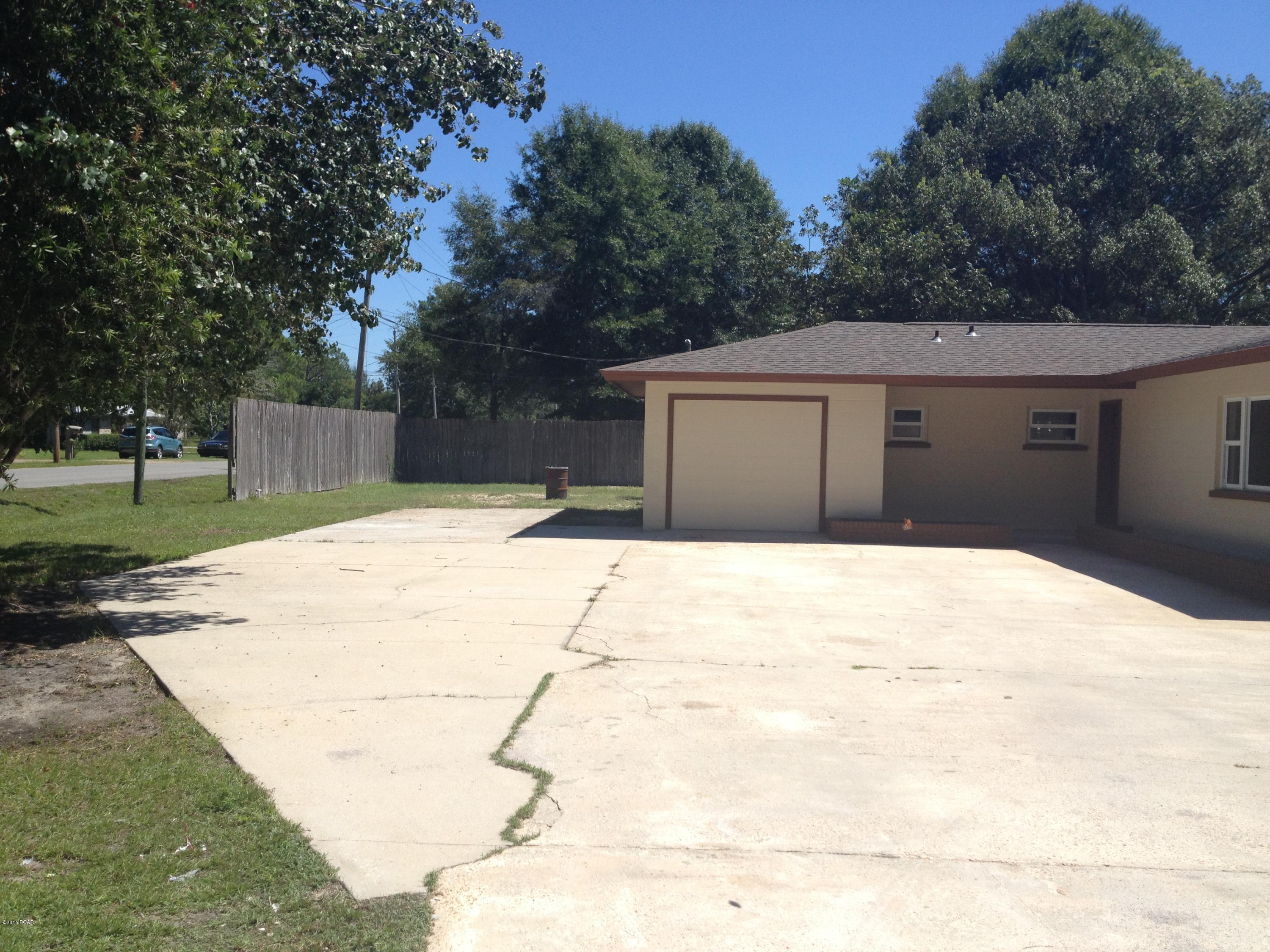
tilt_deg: -1.6
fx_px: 1284
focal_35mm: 35
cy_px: 476
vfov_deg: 40.7
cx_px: 635
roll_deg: -1.1
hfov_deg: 52.6
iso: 50
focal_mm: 4.28
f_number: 2.4
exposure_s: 1/1672
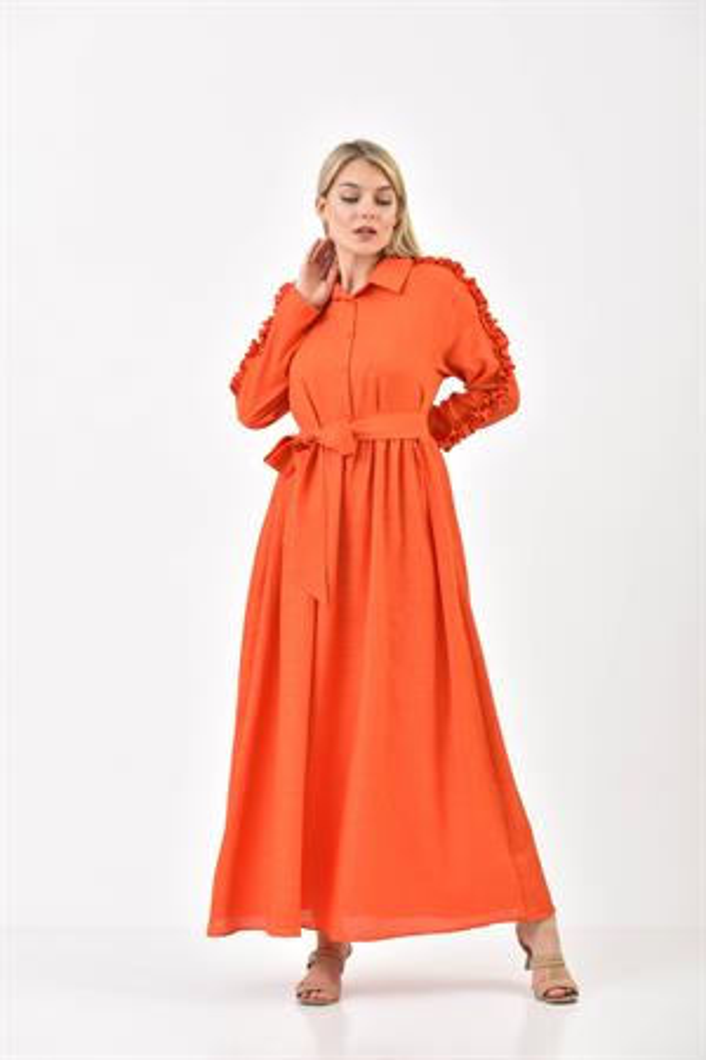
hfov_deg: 17.5
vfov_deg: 26.0
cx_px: 353
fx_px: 2294
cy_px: 530
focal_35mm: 78
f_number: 6.3
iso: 100
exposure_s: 1/160
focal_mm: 78
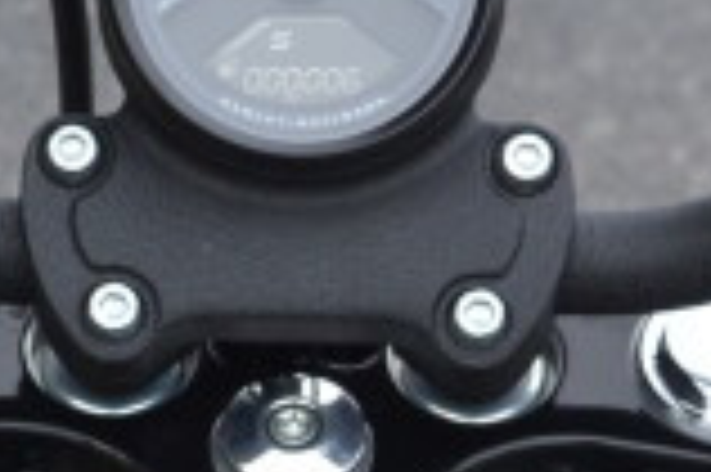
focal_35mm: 320
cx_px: 270
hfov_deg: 6.4
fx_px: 6313
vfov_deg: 4.3
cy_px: 782
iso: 140
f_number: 5.6
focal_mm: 28
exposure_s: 1/125
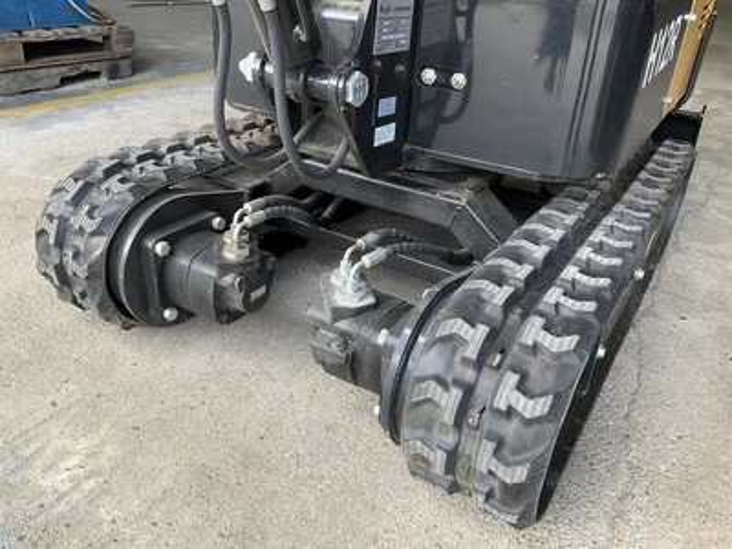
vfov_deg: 48.2
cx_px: 366
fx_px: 613
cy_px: 274
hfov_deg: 61.7
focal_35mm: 29
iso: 32
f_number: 1.8
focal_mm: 3
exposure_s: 1/122
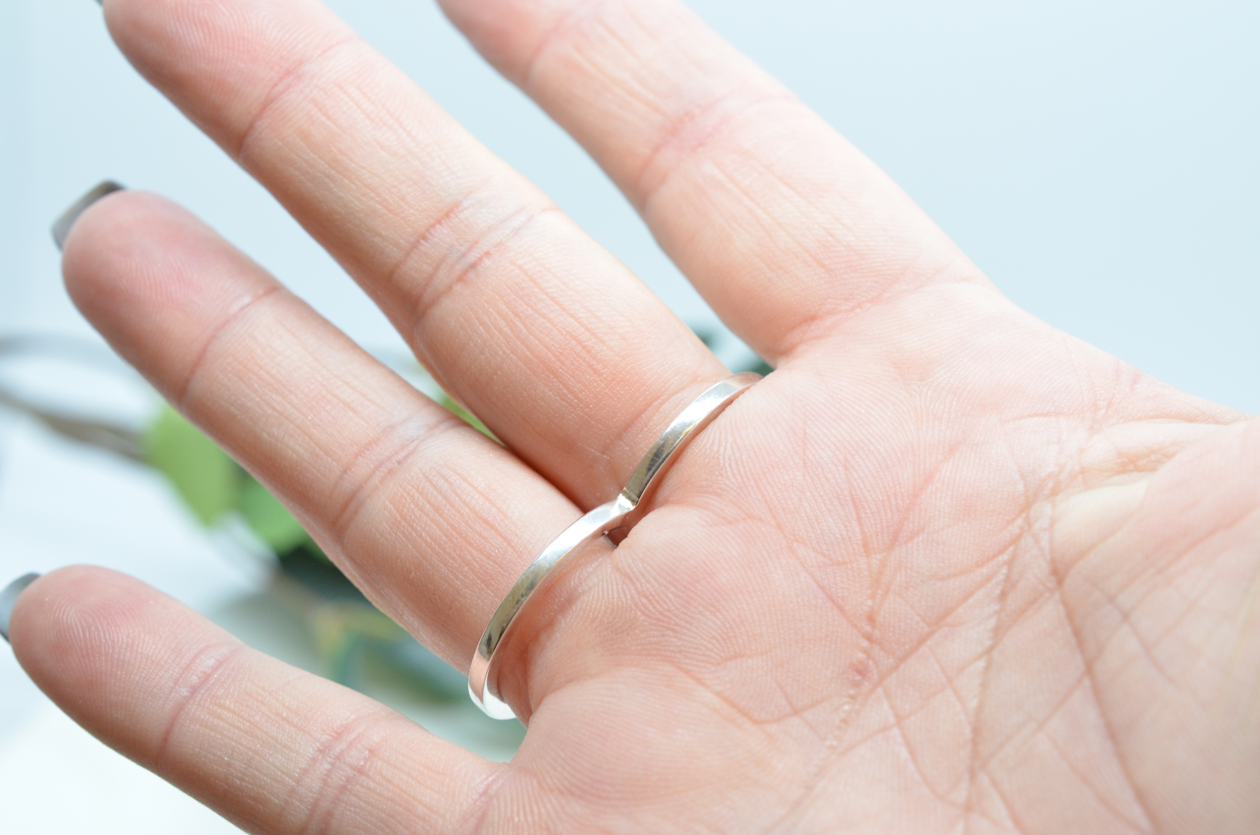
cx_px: 630
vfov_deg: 22.5
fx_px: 2096
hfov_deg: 33.5
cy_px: 418
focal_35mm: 60
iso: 1000
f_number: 9
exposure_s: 1/80
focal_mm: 40
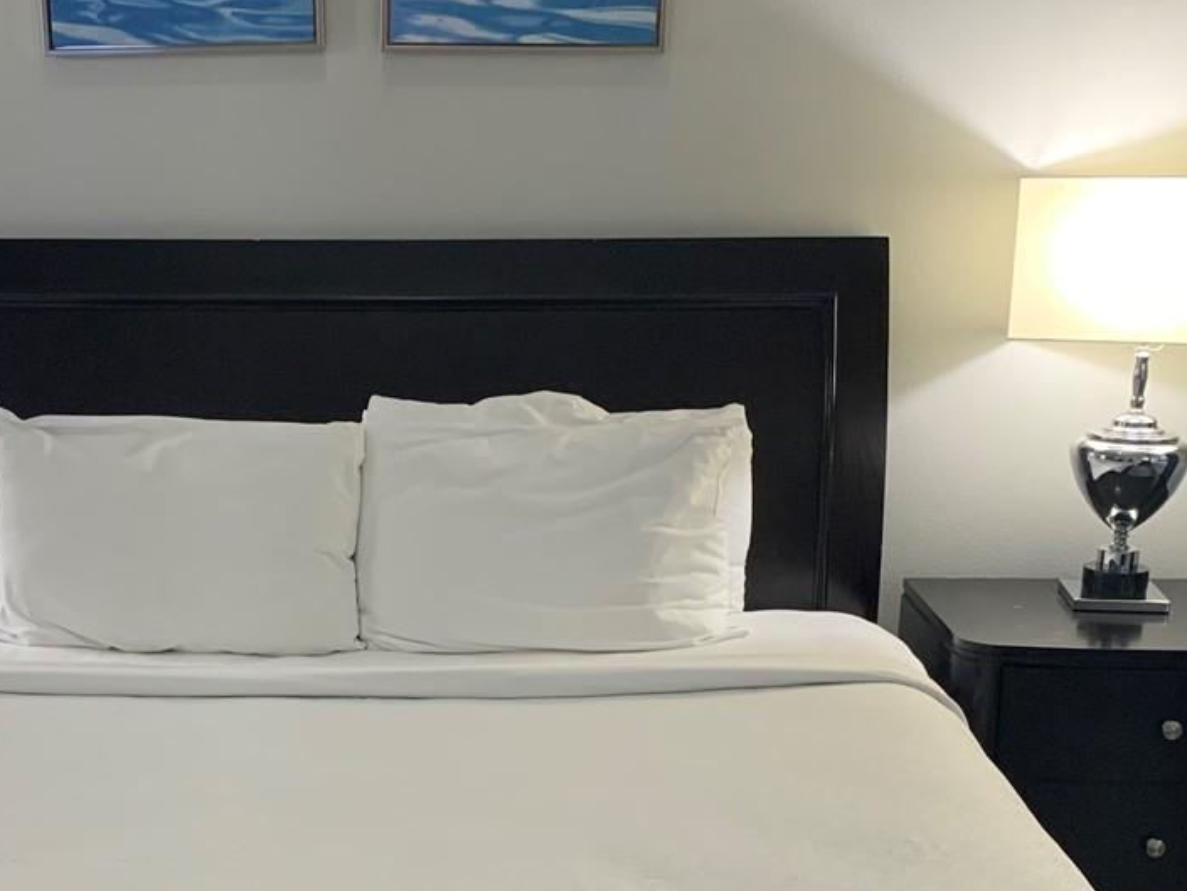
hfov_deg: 32.4
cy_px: 760
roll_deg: +0.6
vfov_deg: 24.3
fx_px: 2023
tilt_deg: -17.9
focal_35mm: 59
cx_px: 394
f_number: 1.8
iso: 200
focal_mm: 4.25
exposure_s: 1/60
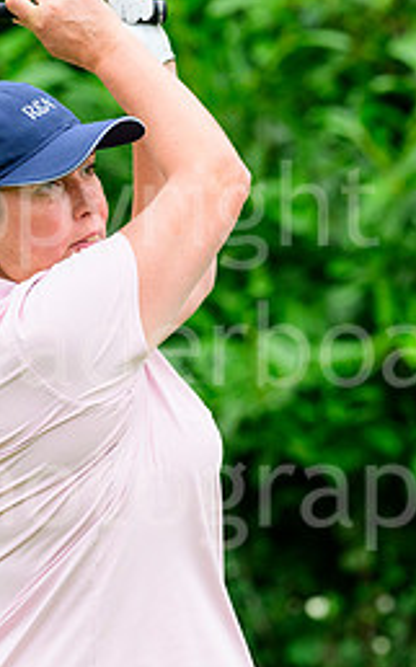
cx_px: 225
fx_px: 9988
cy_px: 383
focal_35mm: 550
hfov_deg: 2.4
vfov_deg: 3.8
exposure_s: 1/2000
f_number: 5
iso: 2000
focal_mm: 240
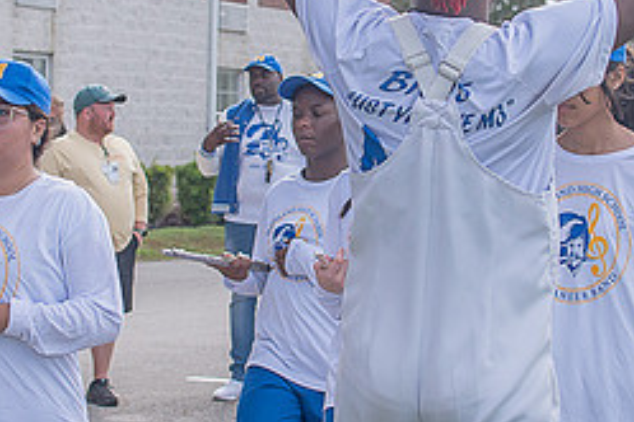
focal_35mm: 121
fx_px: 2131
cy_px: 108
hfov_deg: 16.9
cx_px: 283
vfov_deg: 11.3
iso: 100
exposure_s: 1/1600
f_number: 4
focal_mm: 35
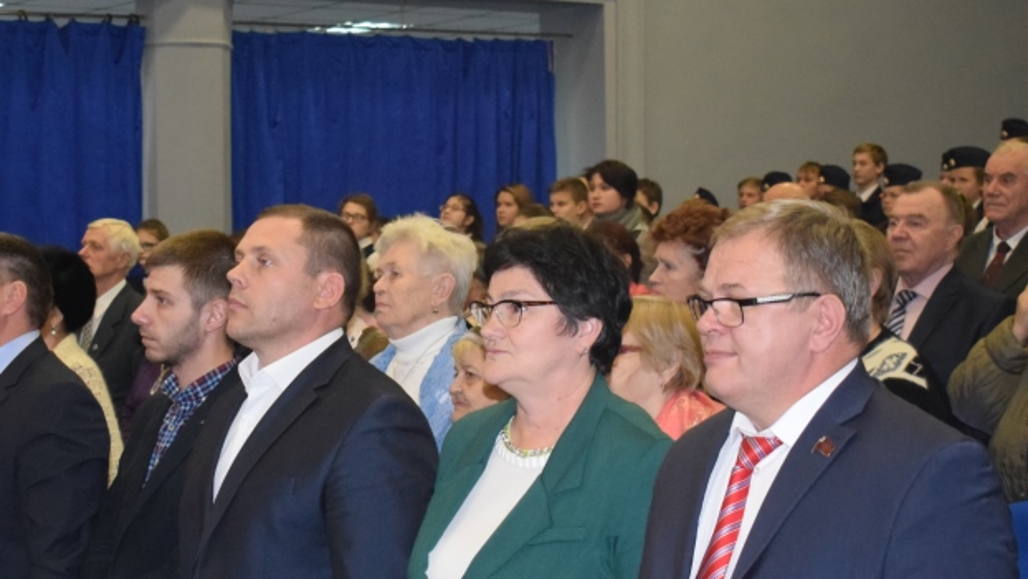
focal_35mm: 88
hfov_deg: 24.1
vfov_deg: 13.7
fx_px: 2399
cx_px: 407
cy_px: 350
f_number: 4.5
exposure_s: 1/60
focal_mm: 34
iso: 3200
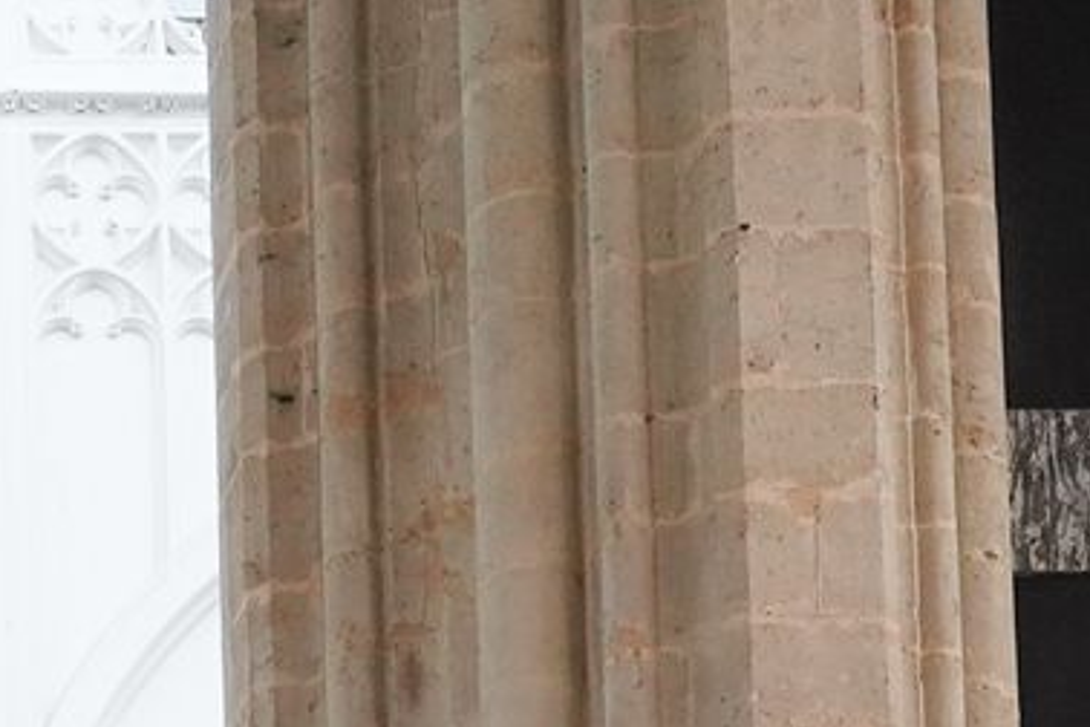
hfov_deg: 15.2
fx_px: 3845
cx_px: -409
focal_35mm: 127
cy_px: 1921
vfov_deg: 9.3
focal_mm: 24
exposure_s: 1/80
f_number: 5
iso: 3200
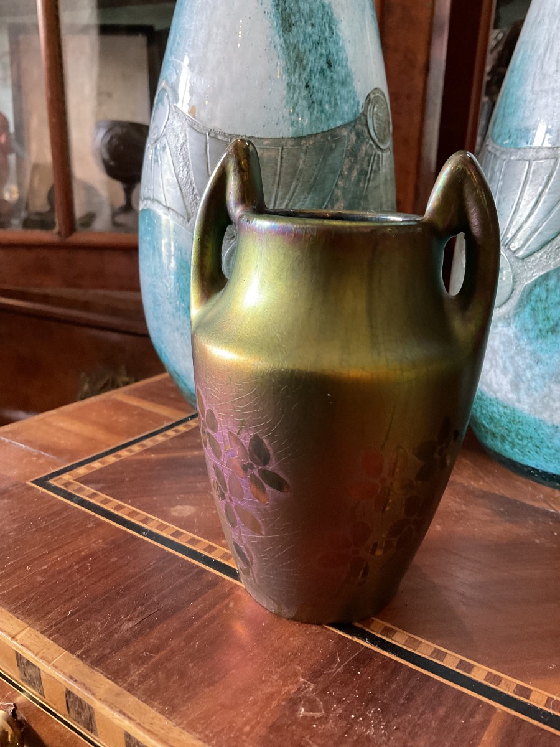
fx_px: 626
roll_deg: -2.6
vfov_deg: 61.7
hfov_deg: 48.2
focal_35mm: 29
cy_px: 374
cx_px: 280
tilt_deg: -18.6
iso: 250
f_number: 1.8
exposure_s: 1/40
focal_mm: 3
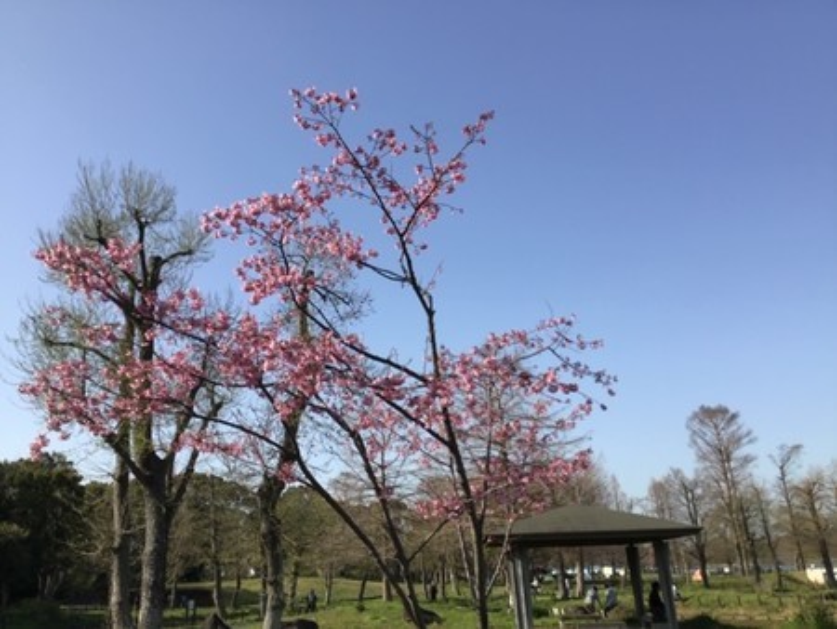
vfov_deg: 45.5
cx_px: 418
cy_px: 314
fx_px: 750
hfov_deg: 58.3
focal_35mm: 31
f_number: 2.4
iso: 25
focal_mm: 3.3
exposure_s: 1/1199
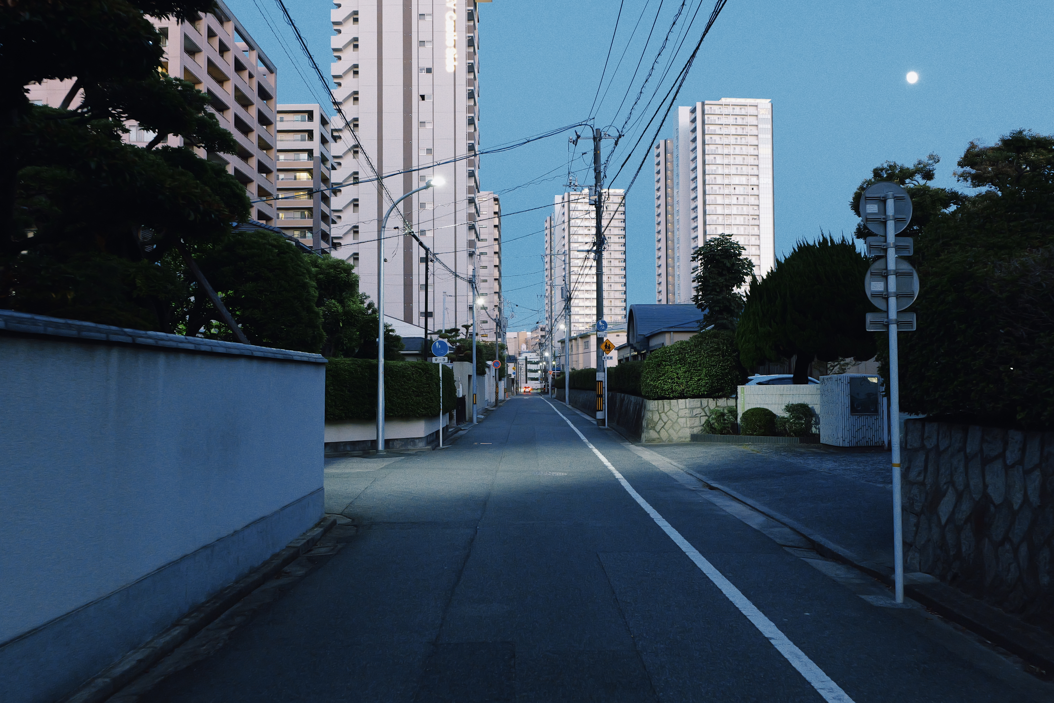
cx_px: 527
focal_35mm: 30
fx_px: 878
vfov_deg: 43.6
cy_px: 352
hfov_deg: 61.9
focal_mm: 30
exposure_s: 1/25
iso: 6400
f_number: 7.1
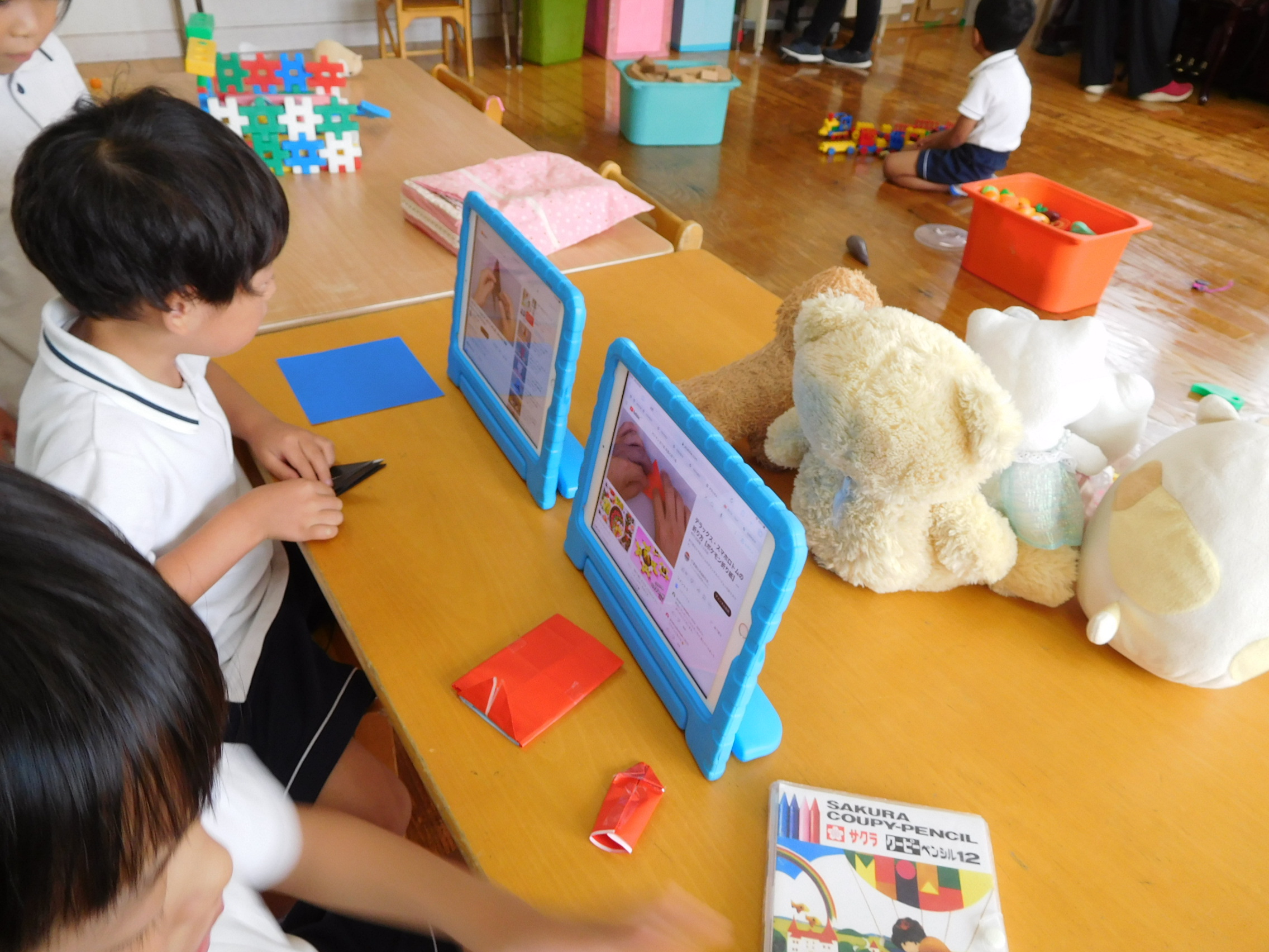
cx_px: 634
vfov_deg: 54.9
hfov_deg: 69.4
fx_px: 916
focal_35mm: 25
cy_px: 476
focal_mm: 4.5
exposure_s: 1/30
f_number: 3.4
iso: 160
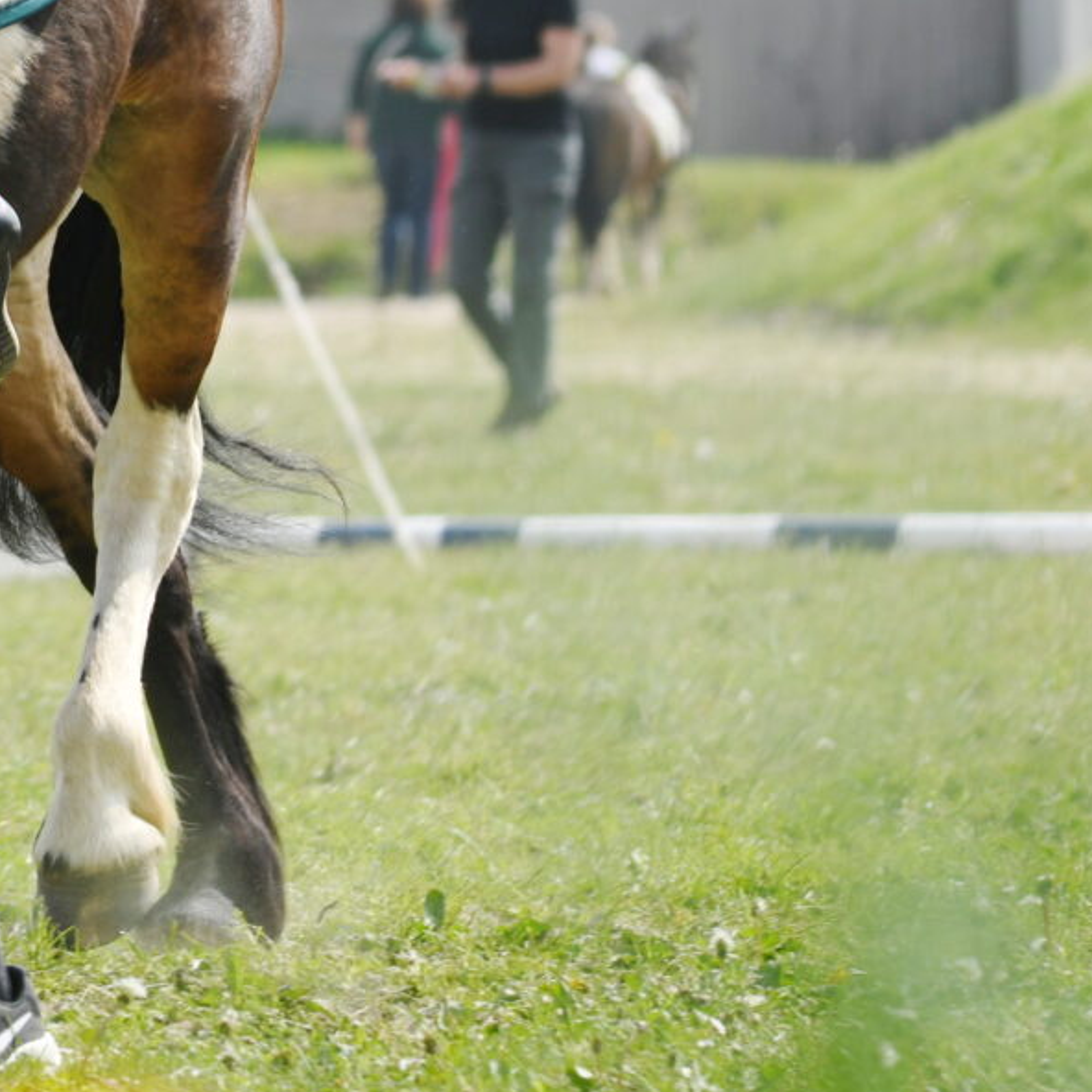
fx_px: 19023
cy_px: -289
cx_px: -609
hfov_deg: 3.3
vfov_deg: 3.3
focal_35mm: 533
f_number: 5
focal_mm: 145
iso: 110
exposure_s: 1/640
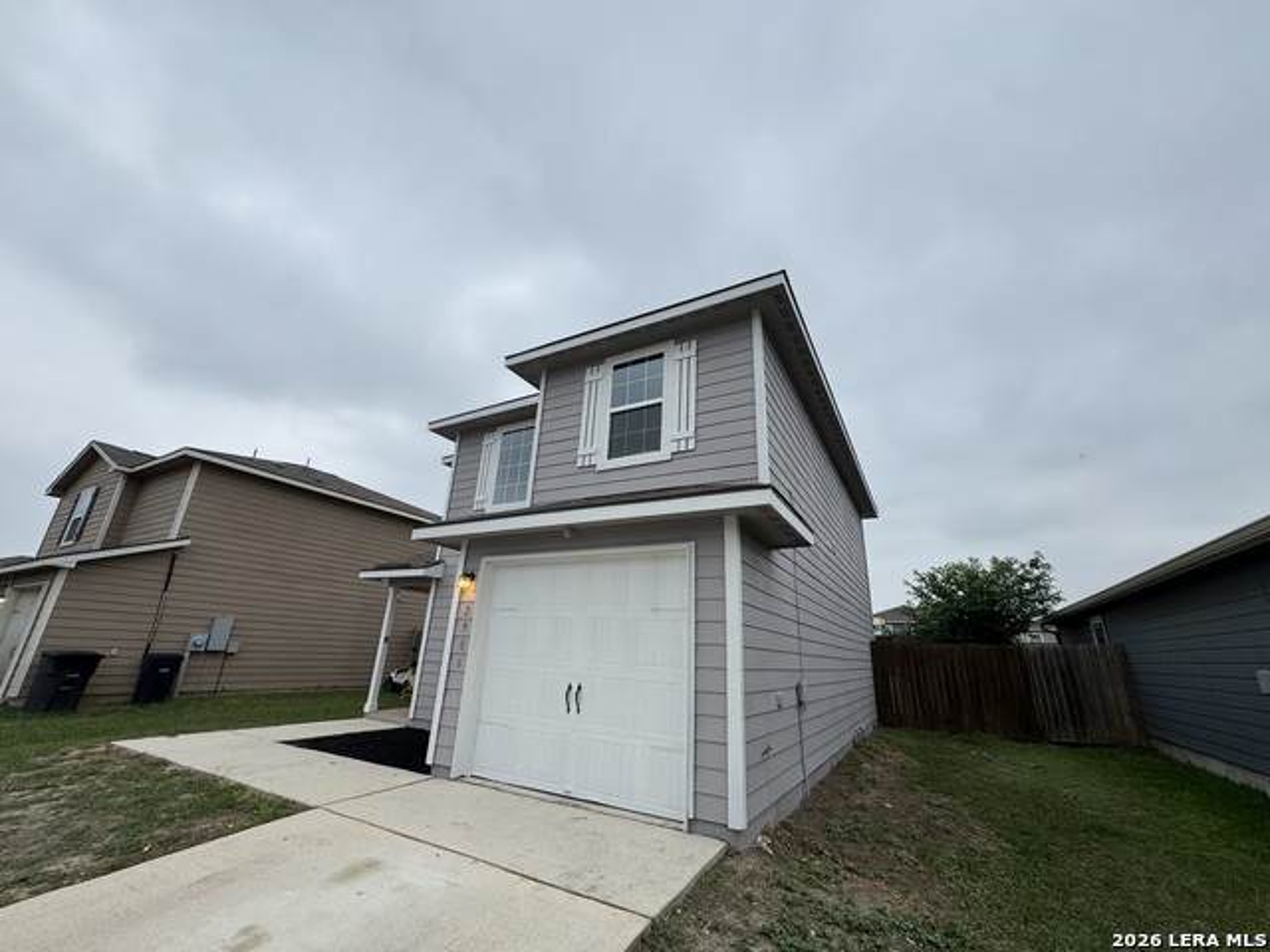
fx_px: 514
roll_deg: -2.5
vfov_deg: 85.7
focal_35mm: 14
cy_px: 476
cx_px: 635
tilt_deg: +19.2
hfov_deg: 102.1
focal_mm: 2.22
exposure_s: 1/488
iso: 40
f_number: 2.2
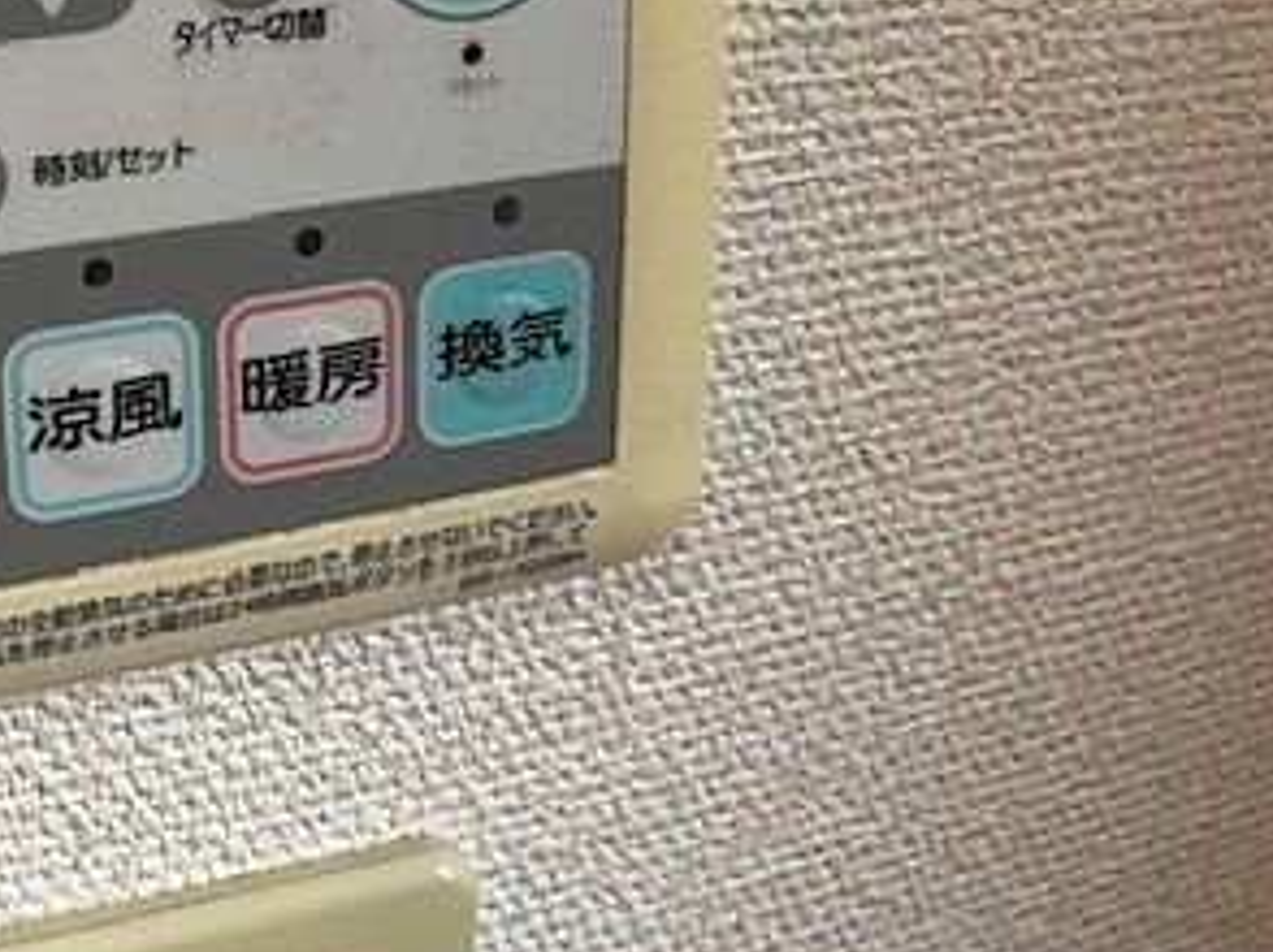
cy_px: 43
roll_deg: +3.6
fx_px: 2241
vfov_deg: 23.2
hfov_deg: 30.2
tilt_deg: -10.4
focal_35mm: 61
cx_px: 113
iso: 50
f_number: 1.8
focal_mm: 4
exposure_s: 1/15
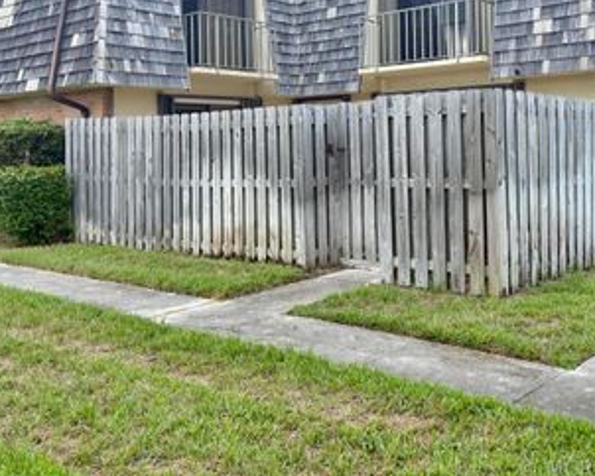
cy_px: 117
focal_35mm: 42
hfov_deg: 43.6
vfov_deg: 34.9
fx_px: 740
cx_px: 357
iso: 64
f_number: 1.6
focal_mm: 5.96
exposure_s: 1/1155
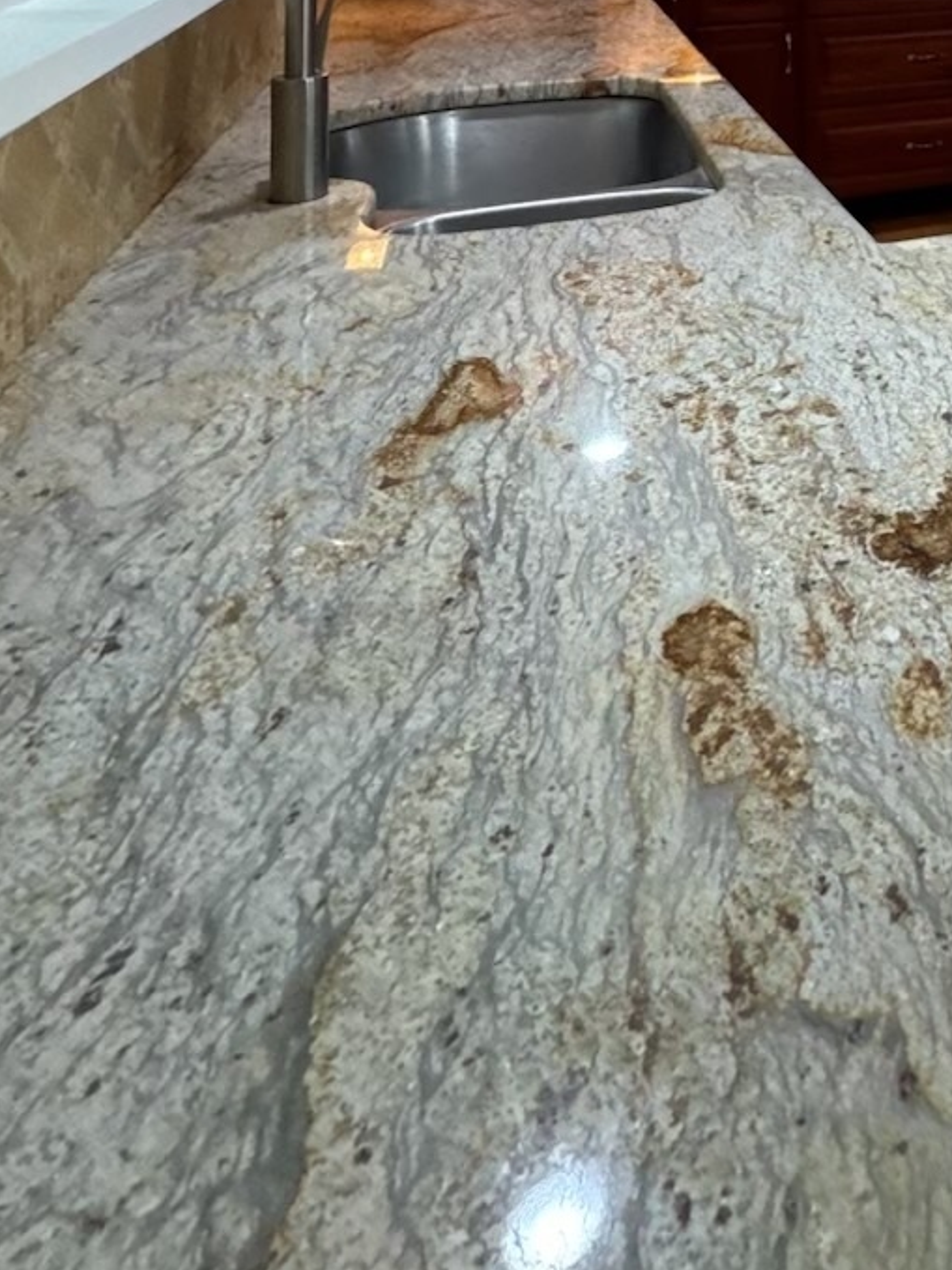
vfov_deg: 42.6
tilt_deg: -1.7
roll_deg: -0.6
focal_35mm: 33
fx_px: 1210
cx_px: 1077
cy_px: -144
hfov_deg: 35.8
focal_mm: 2.22
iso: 320
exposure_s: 1/120
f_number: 2.2
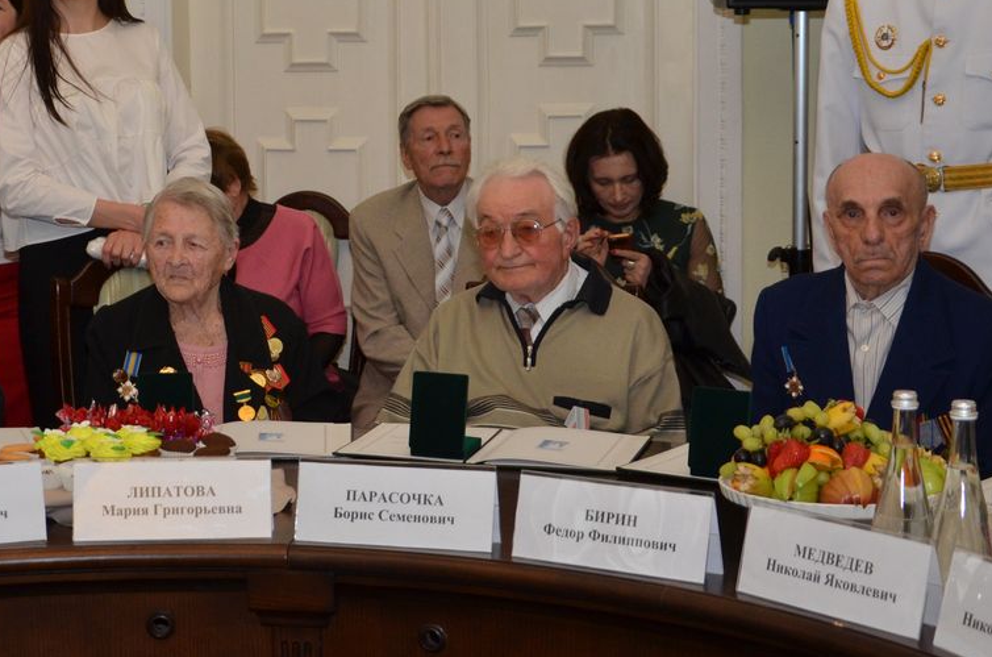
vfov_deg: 17.3
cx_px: 255
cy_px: 174
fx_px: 2144
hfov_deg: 25.7
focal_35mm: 78
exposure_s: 1/250
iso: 640
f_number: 4
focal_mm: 28
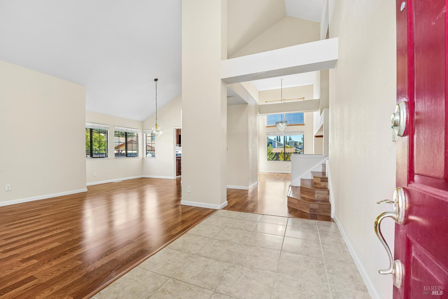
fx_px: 192
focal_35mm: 15
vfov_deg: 75.9
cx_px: 224
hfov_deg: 98.9
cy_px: 150
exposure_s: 1/100
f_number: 8
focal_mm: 15.4
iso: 640
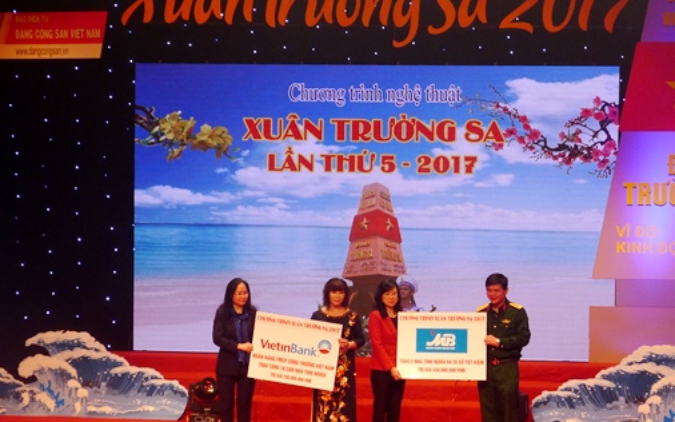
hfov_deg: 18.0
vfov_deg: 11.3
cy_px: 254
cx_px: 347
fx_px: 2133
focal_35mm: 116
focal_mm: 19.2
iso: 320
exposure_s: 1/125
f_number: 3.3
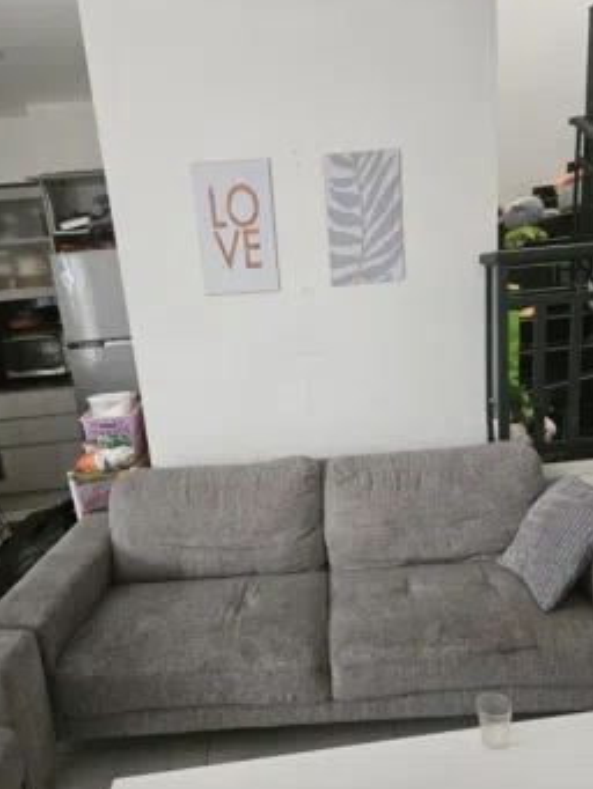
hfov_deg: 51.4
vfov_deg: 65.1
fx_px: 616
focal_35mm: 27
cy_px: 435
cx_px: 292
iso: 1000
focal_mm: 5.4
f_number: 1.8
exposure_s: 1/100
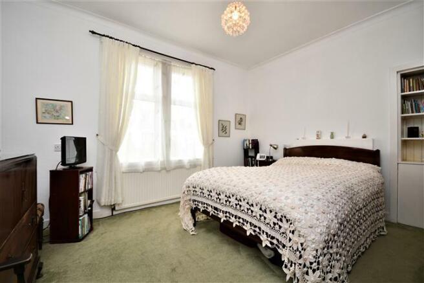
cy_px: 142
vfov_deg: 77.3
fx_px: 177
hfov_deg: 100.4
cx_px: 212
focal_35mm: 15
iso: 200
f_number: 4.5
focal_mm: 10
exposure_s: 1/80
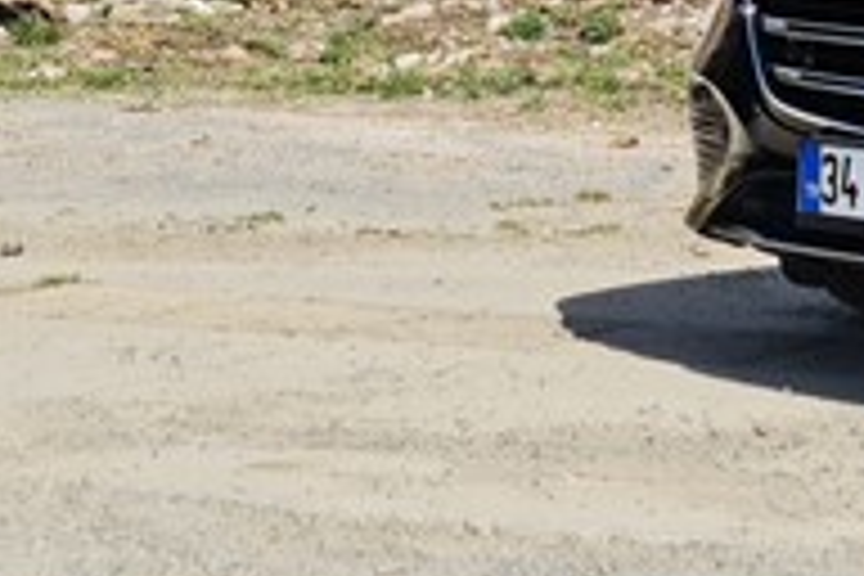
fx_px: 3336
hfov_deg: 13.7
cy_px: -364
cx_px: 1364
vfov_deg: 9.5
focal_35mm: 139
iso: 50
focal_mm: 7
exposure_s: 1/1006
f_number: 1.8
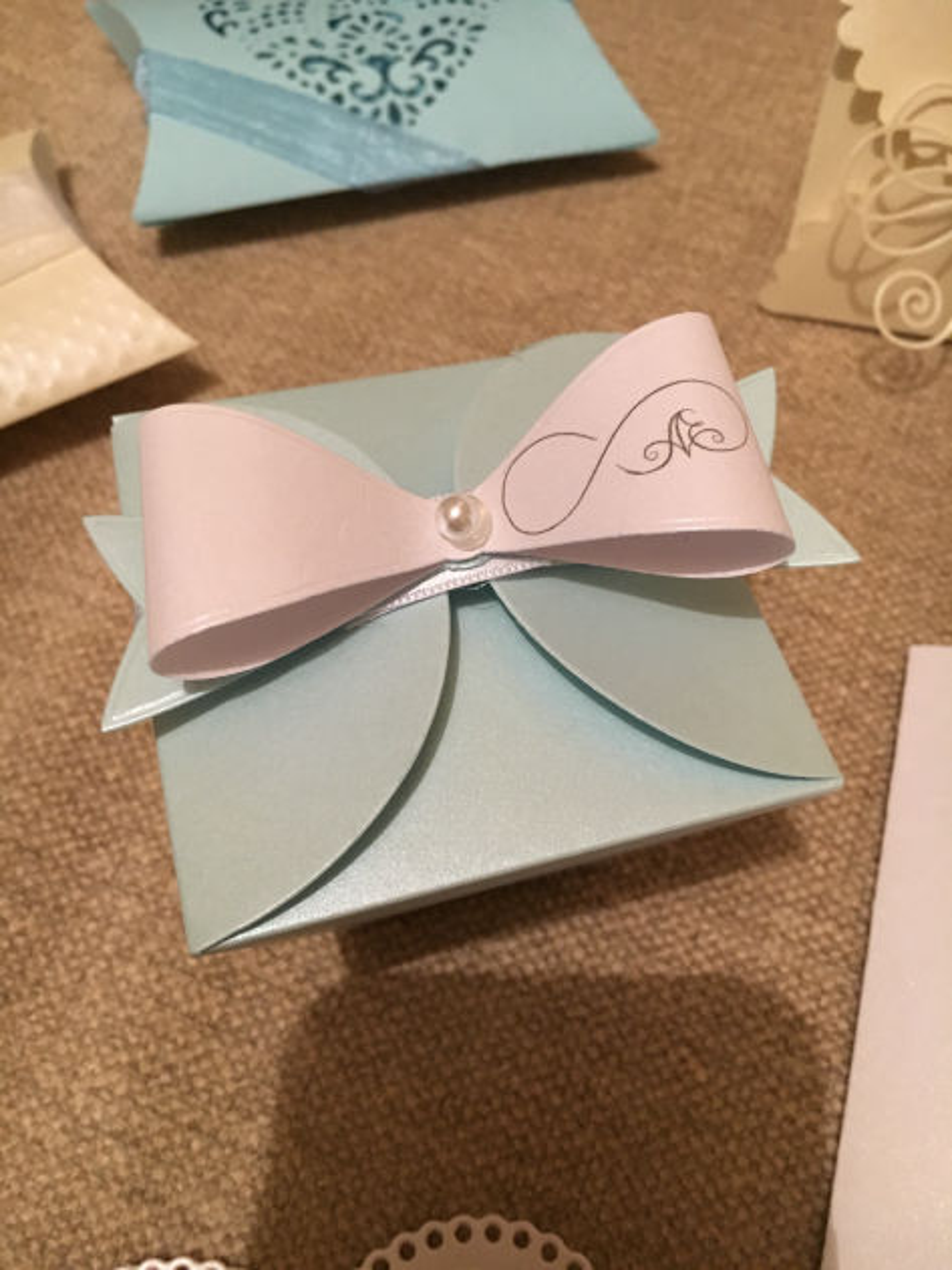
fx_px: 1064
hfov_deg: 48.2
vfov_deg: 61.7
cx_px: 476
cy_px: 635
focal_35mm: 29
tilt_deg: -62.6
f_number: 2.2
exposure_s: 1/20
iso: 200
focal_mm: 4.15
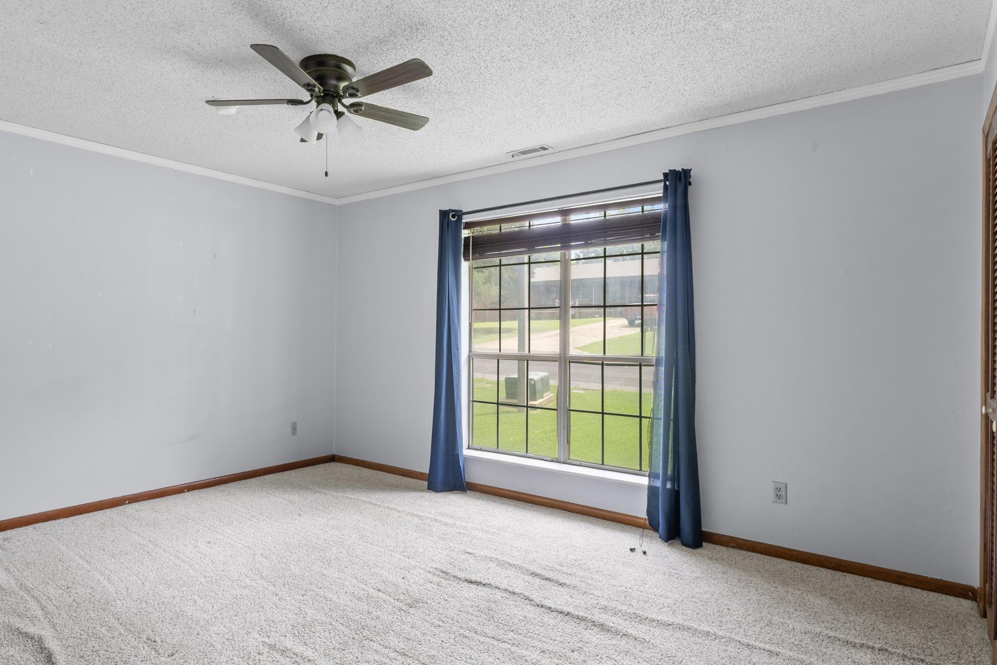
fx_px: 582
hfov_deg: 79.8
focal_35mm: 21
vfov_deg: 59.5
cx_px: 376
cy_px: 334
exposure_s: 1/3
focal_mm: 10
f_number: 9
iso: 160
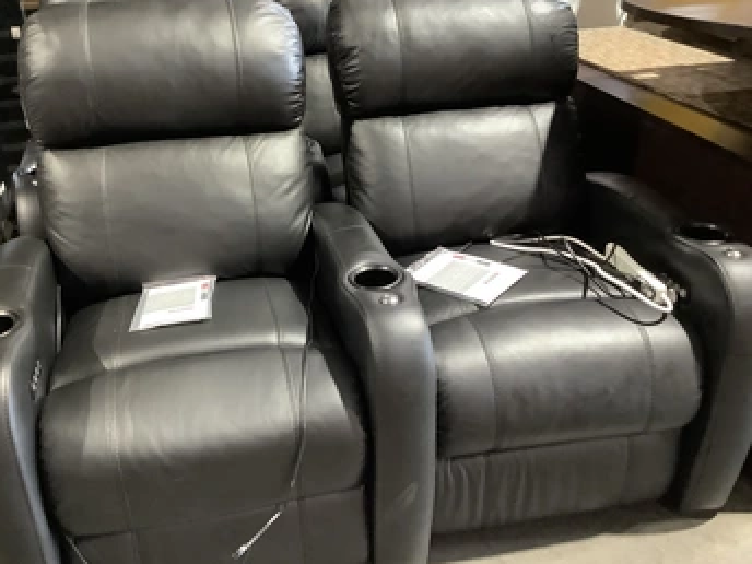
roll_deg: +2.4
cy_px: 267
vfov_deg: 39.6
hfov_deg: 51.2
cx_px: 324
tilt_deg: -26.7
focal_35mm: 36
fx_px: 782
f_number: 2.4
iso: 640
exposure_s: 1/30
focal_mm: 3.3
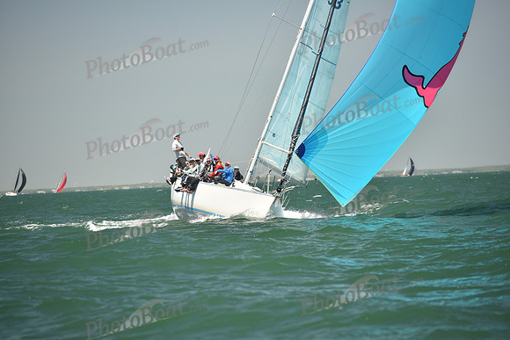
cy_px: 170
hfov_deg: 10.3
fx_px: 2834
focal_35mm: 200
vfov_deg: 6.9
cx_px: 255
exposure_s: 1/800
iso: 250
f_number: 4
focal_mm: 200
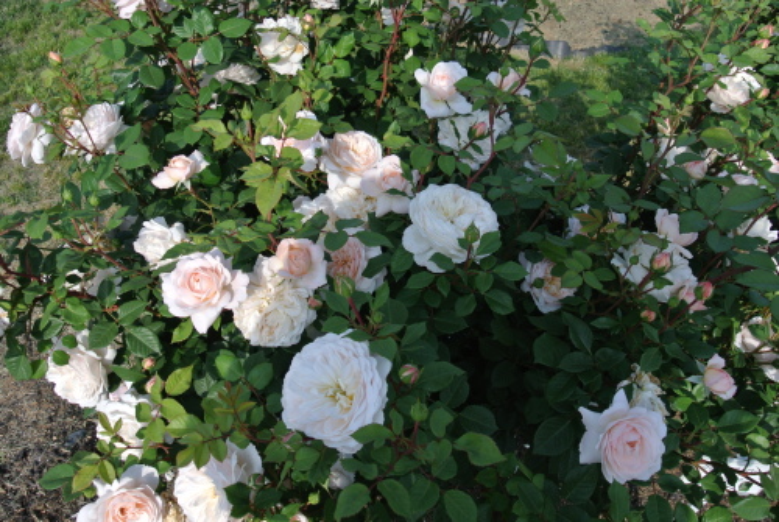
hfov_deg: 67.3
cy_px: 261
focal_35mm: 27
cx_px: 390
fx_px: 585
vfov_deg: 48.1
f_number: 5.6
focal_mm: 10
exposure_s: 1/500
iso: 100
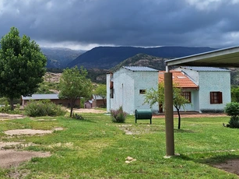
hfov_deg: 54.8
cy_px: 68
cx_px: 91
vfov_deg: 42.6
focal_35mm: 33
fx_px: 228
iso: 40
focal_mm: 5.54
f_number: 1.8
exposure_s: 1/7813
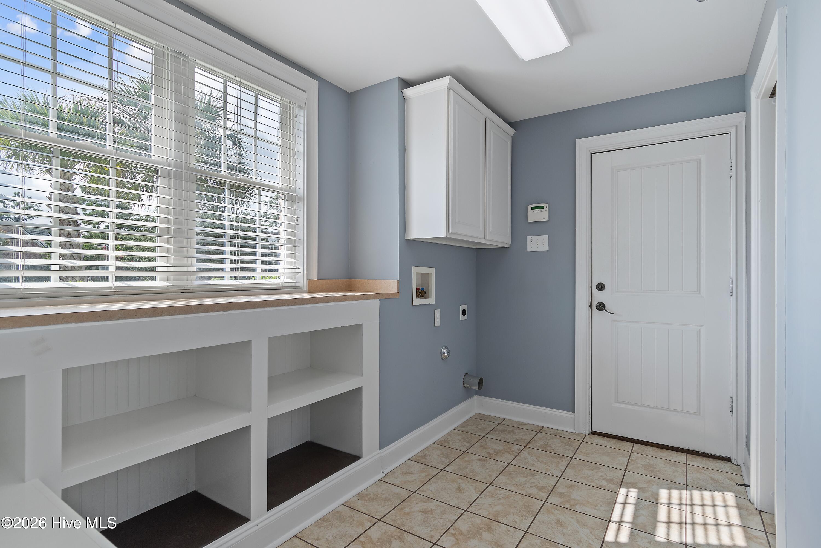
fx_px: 410
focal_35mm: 18
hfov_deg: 90.0
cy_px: 274
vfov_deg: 67.4
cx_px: 410
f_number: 4.8
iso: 100
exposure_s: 1/60
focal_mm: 12
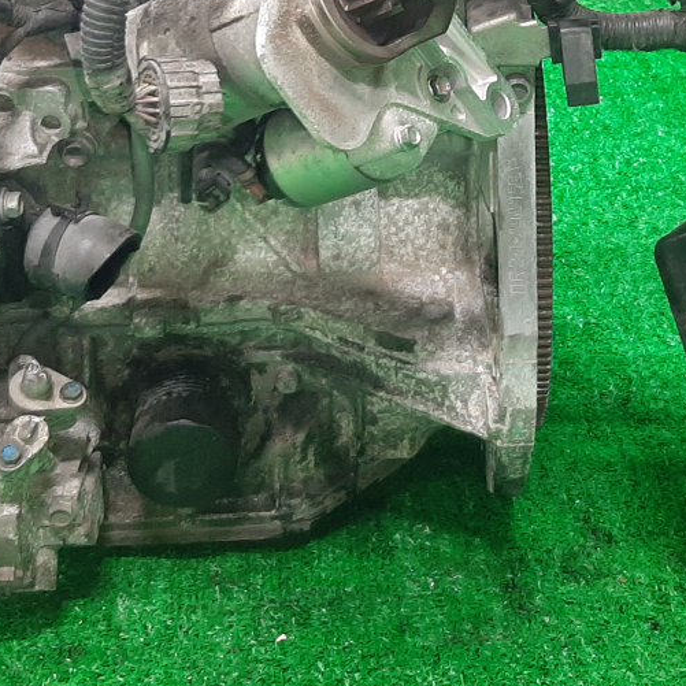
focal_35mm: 66
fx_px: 1480
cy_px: 88
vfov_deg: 25.4
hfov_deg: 26.0
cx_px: 441
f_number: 1.7
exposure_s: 1/33
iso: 174
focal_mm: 3.93
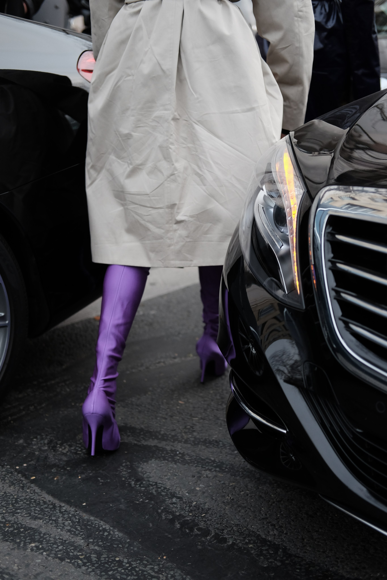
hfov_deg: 25.5
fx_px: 855
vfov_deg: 37.5
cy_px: 290
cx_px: 194
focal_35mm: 53
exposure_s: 1/4000
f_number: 2
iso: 500
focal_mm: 35
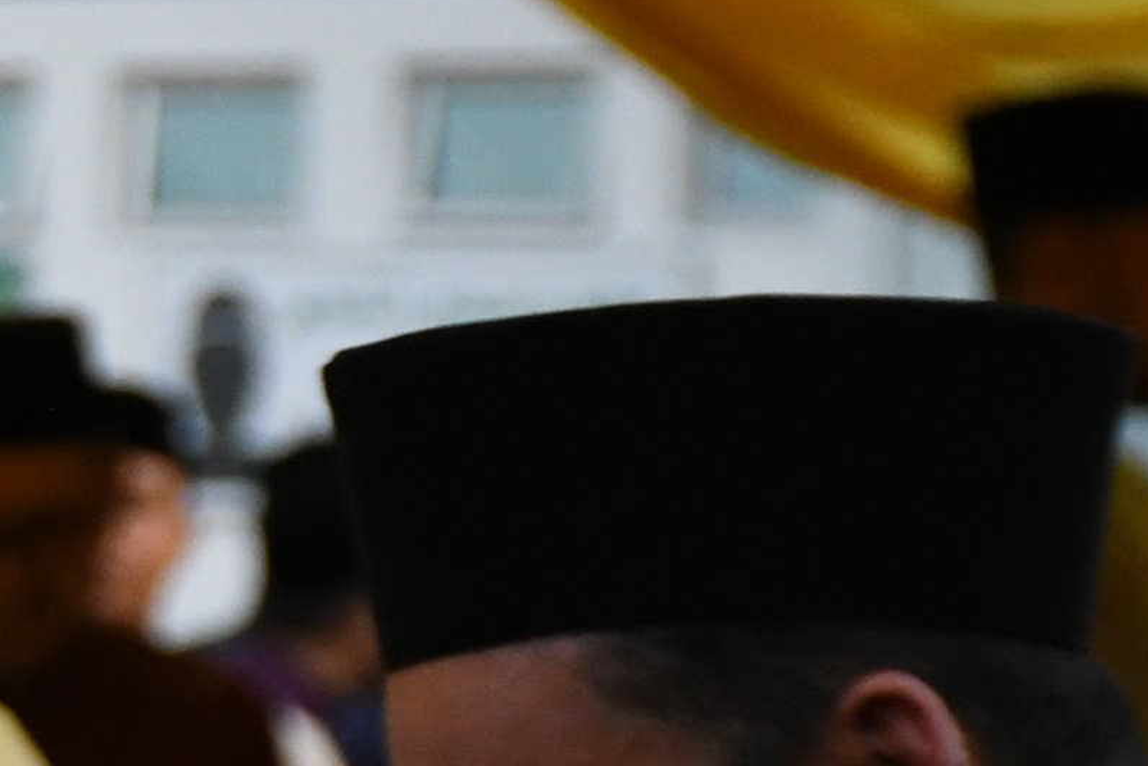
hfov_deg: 4.2
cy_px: 1031
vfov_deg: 2.8
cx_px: -761
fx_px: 15564
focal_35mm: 488
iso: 2000
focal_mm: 62
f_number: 5
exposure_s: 1/500
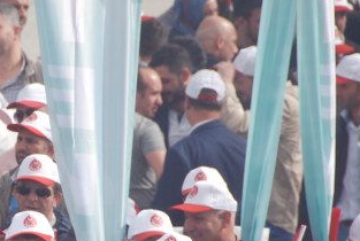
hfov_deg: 2.7
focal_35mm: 766
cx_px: -22
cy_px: 250
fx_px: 7674
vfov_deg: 1.8
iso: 200
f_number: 5.6
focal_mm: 200
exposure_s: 1/500
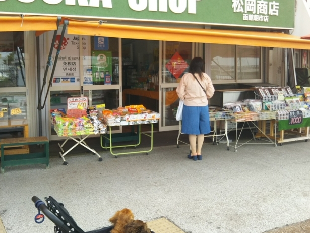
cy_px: 112
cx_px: 129
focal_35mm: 39
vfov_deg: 36.9
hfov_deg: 47.6
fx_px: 349
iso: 25
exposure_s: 1/260
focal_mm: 4
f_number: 2.2
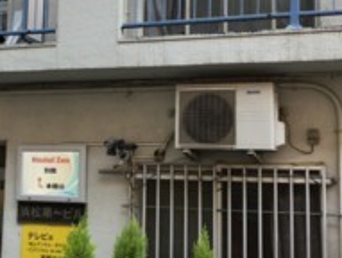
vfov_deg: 20.1
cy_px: 81
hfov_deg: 26.0
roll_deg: -1.7
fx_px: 723
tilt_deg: +8.1
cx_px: 56
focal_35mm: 73
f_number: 2.4
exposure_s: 1/120
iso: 25
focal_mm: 3.3
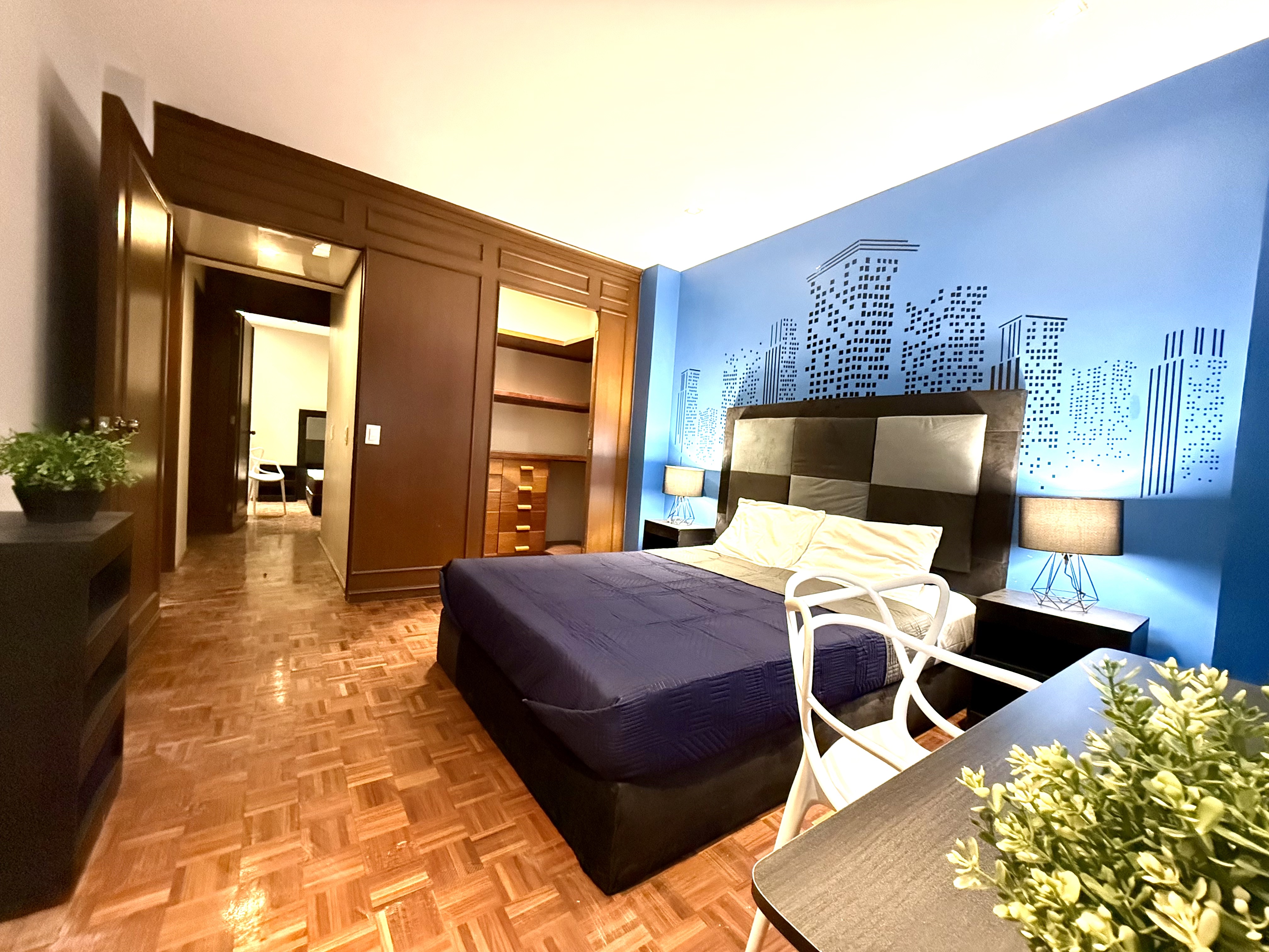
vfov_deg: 85.7
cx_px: 634
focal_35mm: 14
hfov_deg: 102.1
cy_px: 476
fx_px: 513
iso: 1000
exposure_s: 1/60
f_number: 2.2
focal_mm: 2.22
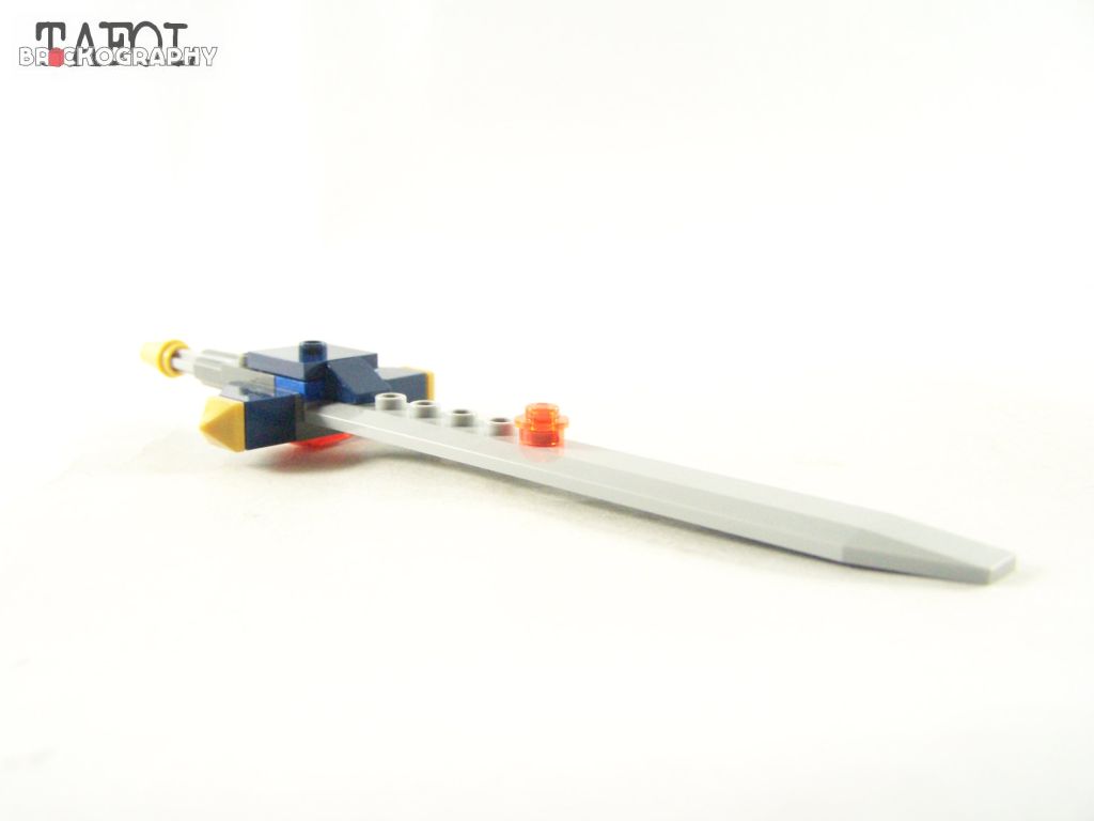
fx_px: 1201
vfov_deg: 37.7
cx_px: 547
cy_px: 410
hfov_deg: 49.0
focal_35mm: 38
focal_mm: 6.3
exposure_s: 1/60
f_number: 3.2
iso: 400
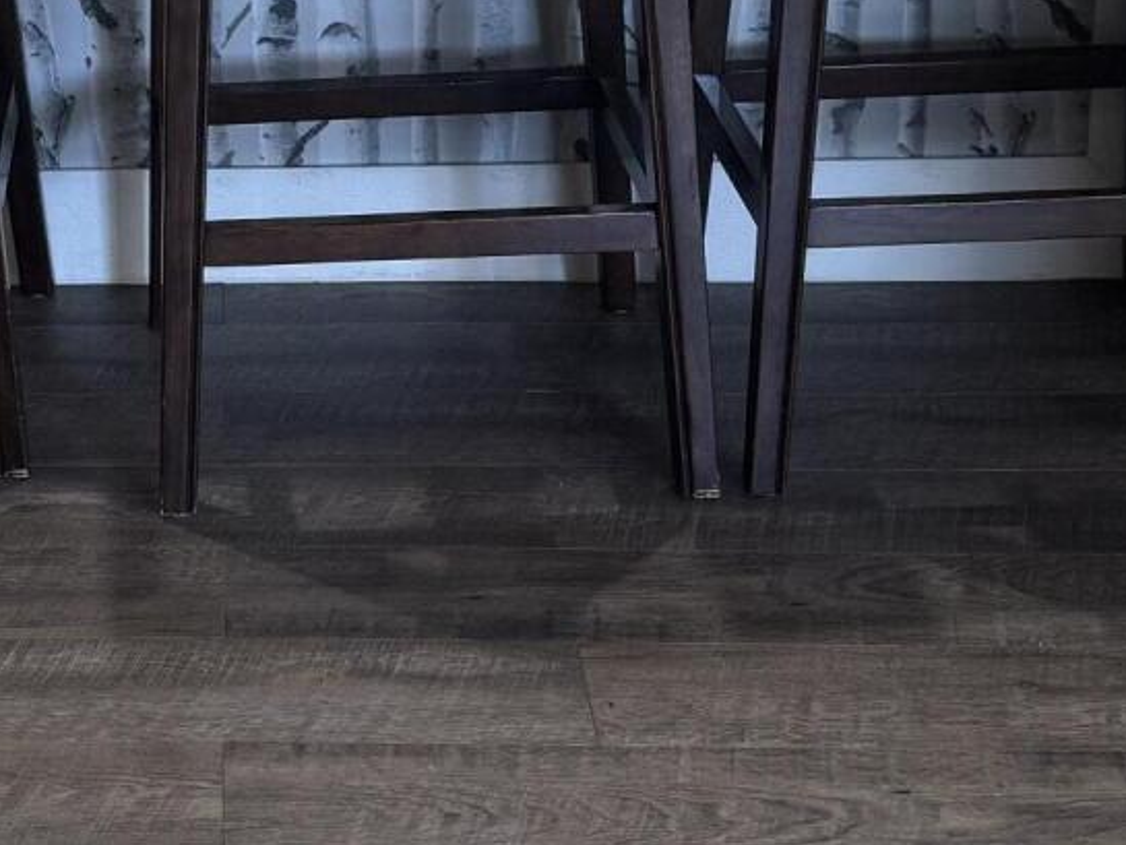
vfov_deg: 16.1
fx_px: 2863
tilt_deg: -16.6
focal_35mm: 88
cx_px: -72
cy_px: -190
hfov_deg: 21.3
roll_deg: +2.0
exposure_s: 1/60
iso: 125
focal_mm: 6.76
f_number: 1.78
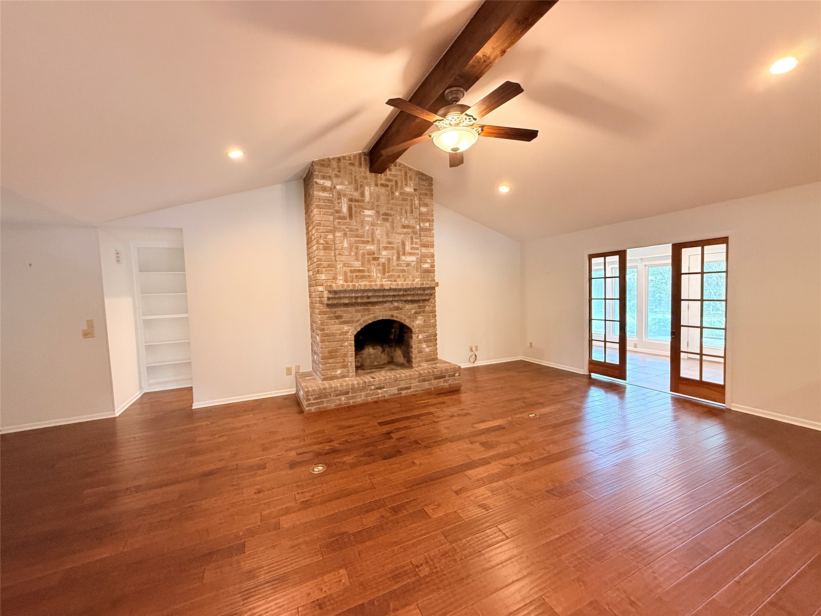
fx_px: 332
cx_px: 410
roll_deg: +1.5
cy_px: 308
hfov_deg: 102.1
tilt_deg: -2.6
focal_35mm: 14
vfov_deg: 85.7
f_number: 2.2
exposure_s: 1/60
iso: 250
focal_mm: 2.22
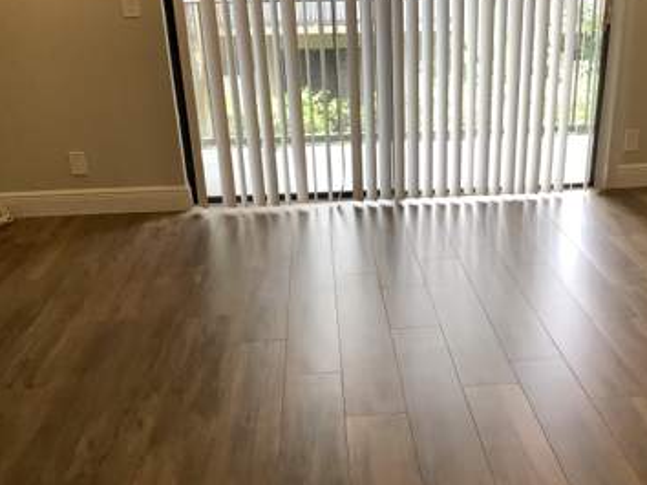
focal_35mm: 42
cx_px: 406
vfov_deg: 34.1
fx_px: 784
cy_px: 301
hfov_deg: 44.4
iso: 80
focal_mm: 3.3
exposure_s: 1/100
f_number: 2.4
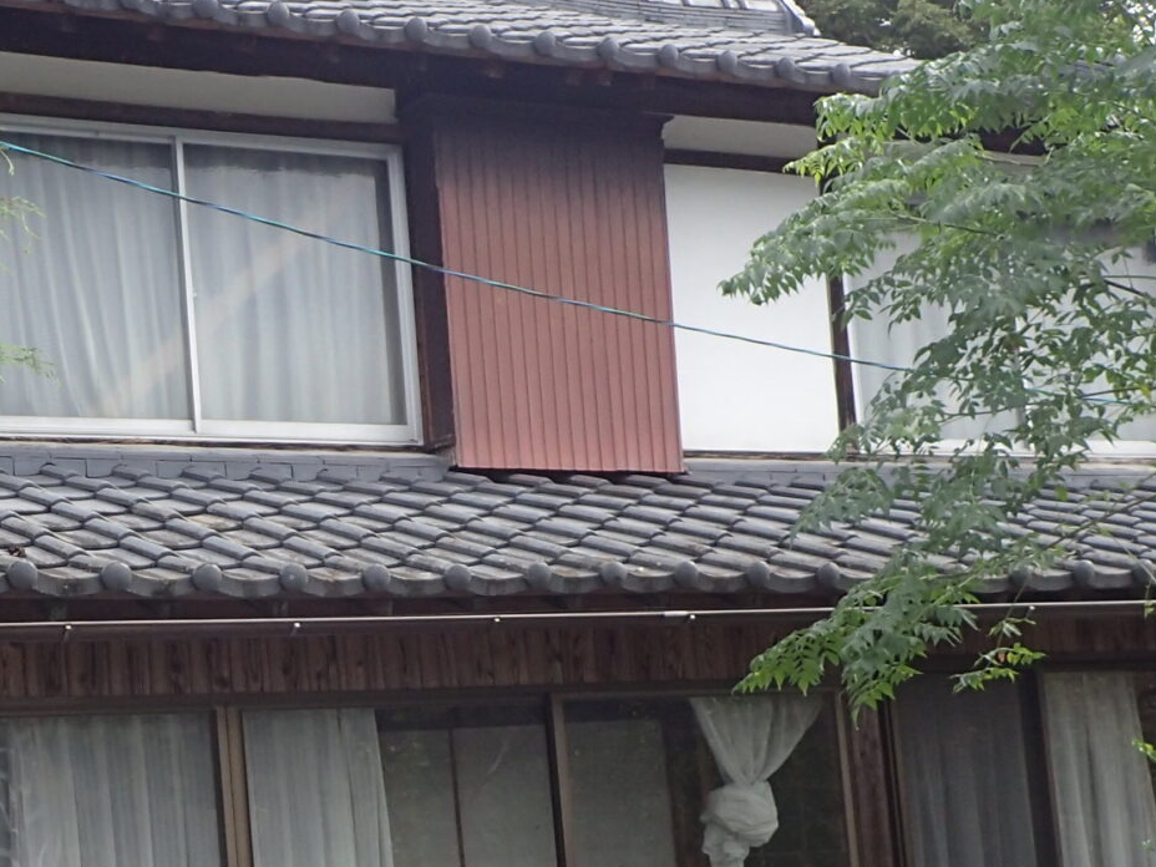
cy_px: 714
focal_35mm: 69
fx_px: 2304
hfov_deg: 27.4
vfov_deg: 21.0
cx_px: 177
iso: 100
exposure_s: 1/640
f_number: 2.8
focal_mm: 4.5
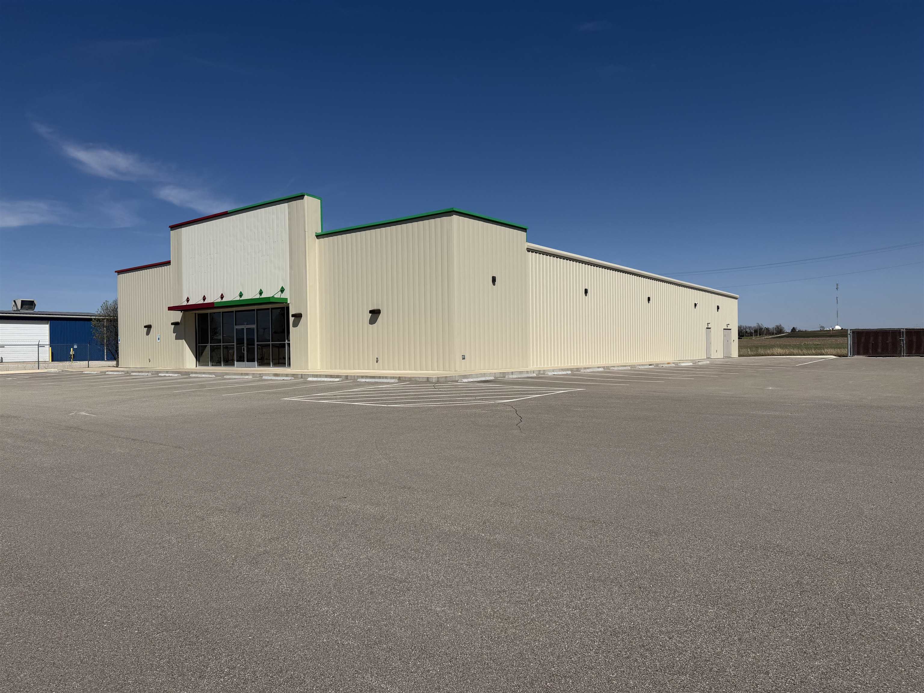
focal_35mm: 24
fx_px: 641
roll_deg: +1.5
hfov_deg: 71.6
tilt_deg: -0.3
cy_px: 346
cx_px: 462
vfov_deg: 56.8
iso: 80
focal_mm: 6.76
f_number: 1.78
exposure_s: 1/11905
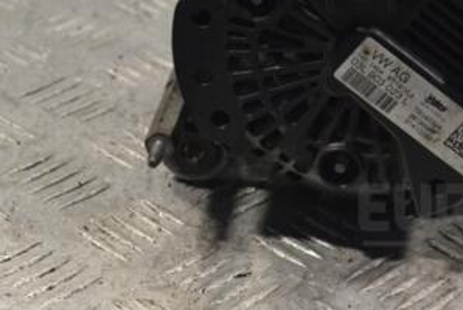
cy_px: 0
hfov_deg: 12.3
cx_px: 329
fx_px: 2136
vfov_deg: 8.2
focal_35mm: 166
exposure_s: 1/250
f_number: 8
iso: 3200
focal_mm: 55
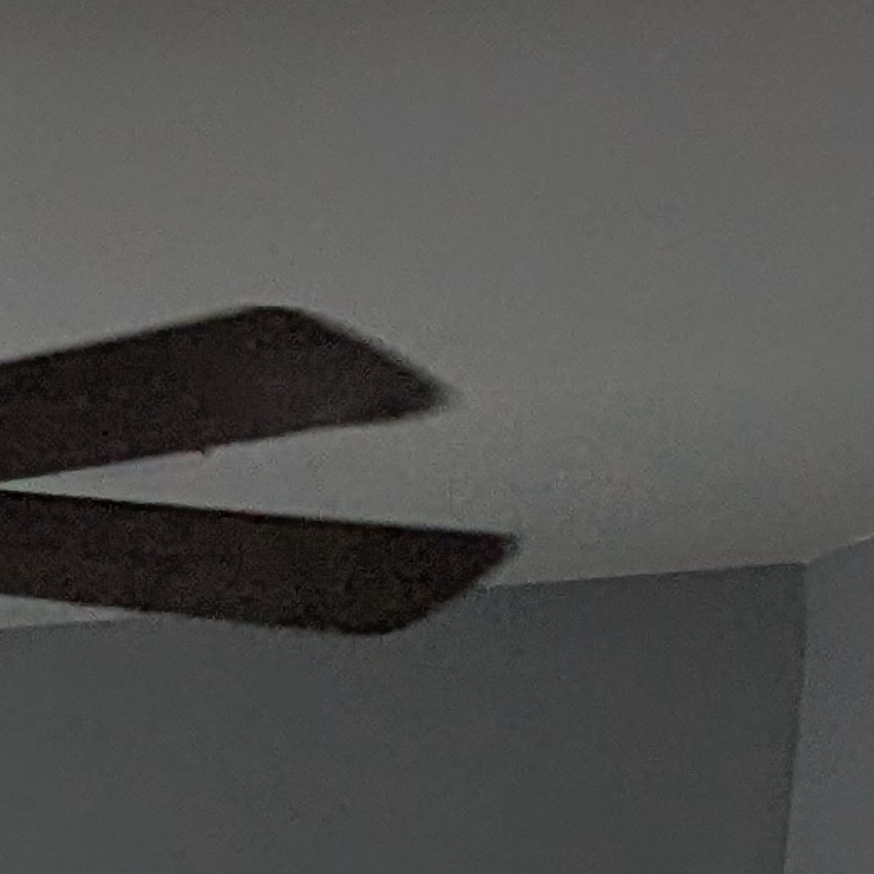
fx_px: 4742
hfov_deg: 8.8
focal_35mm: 166
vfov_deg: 9.5
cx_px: -1674
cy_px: 1984
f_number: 1.85
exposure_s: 1/104
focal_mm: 6.81
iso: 51
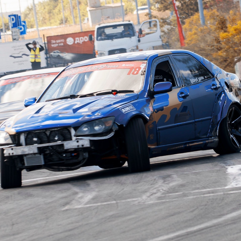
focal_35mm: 522
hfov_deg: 3.4
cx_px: 113
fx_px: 4112
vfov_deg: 3.4
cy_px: 113
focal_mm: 160
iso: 200
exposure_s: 1/125
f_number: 10
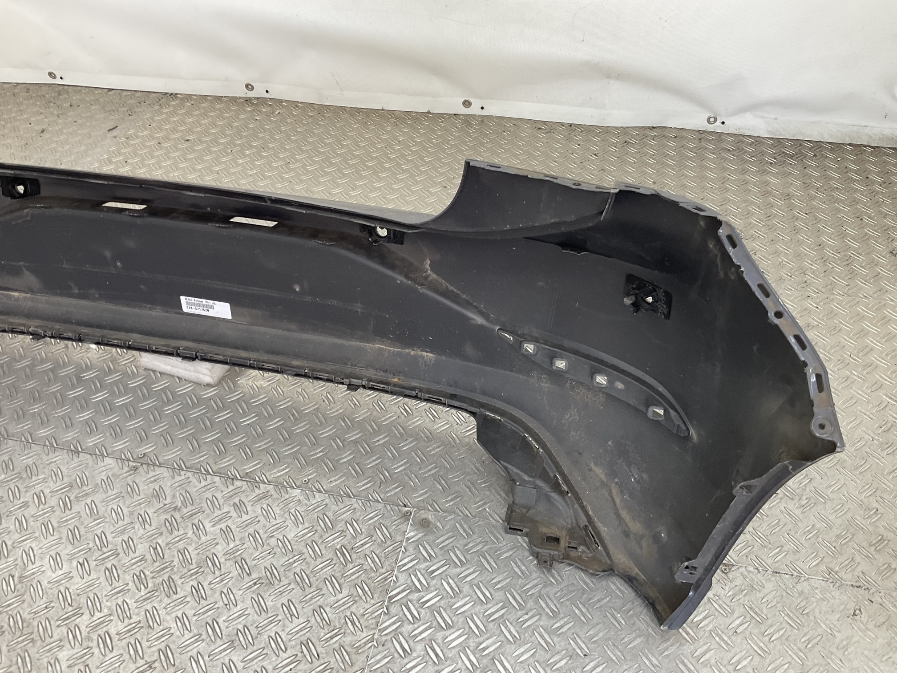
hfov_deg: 61.7
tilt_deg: -42.8
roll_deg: +8.0
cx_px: 448
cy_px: 336
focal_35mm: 29
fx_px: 751
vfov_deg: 48.2
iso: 32
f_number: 1.8
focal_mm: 3
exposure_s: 1/120
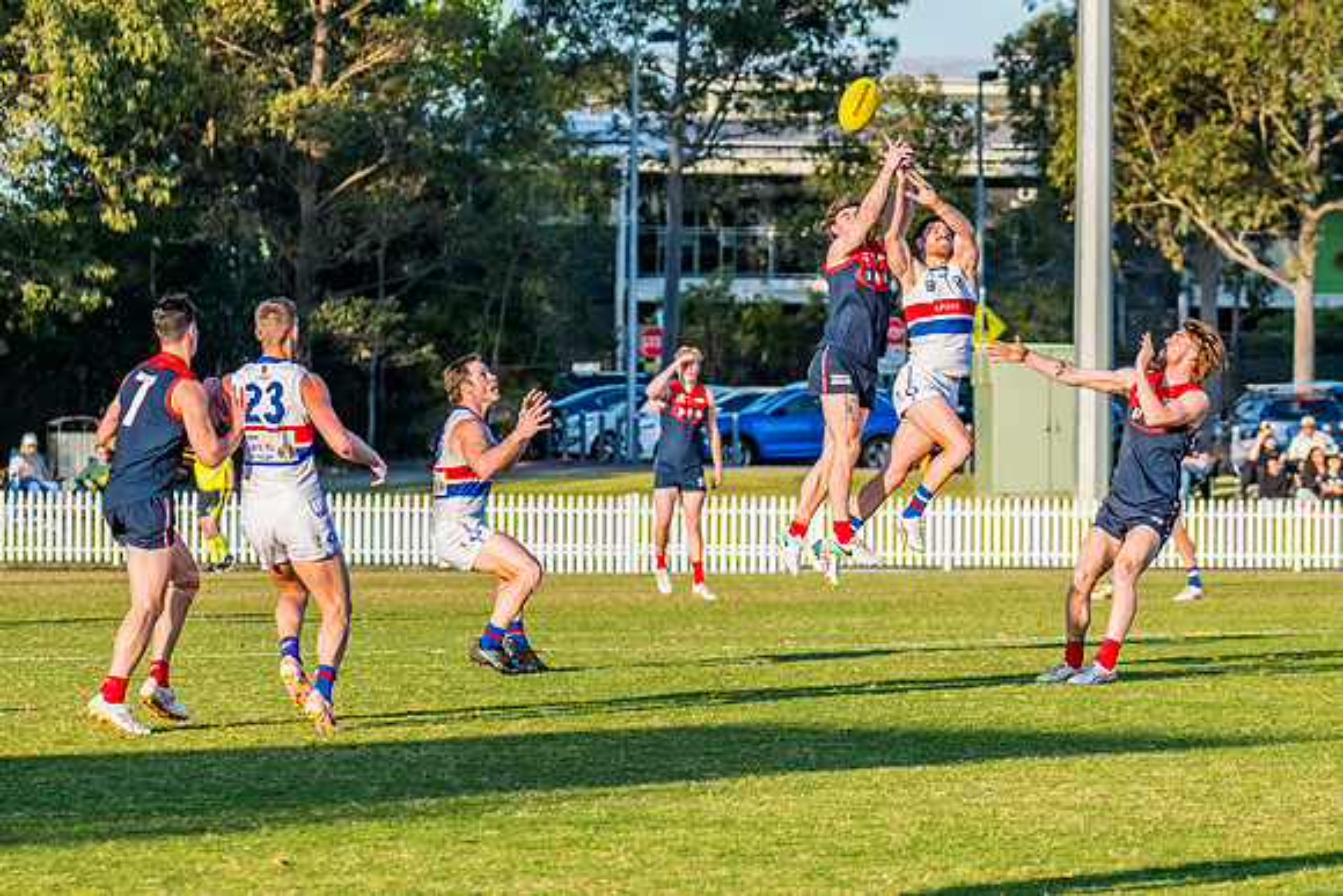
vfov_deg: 5.3
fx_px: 9710
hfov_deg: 7.9
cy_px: 344
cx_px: 879
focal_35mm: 260
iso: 800
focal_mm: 170
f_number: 7.1
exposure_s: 1/1600
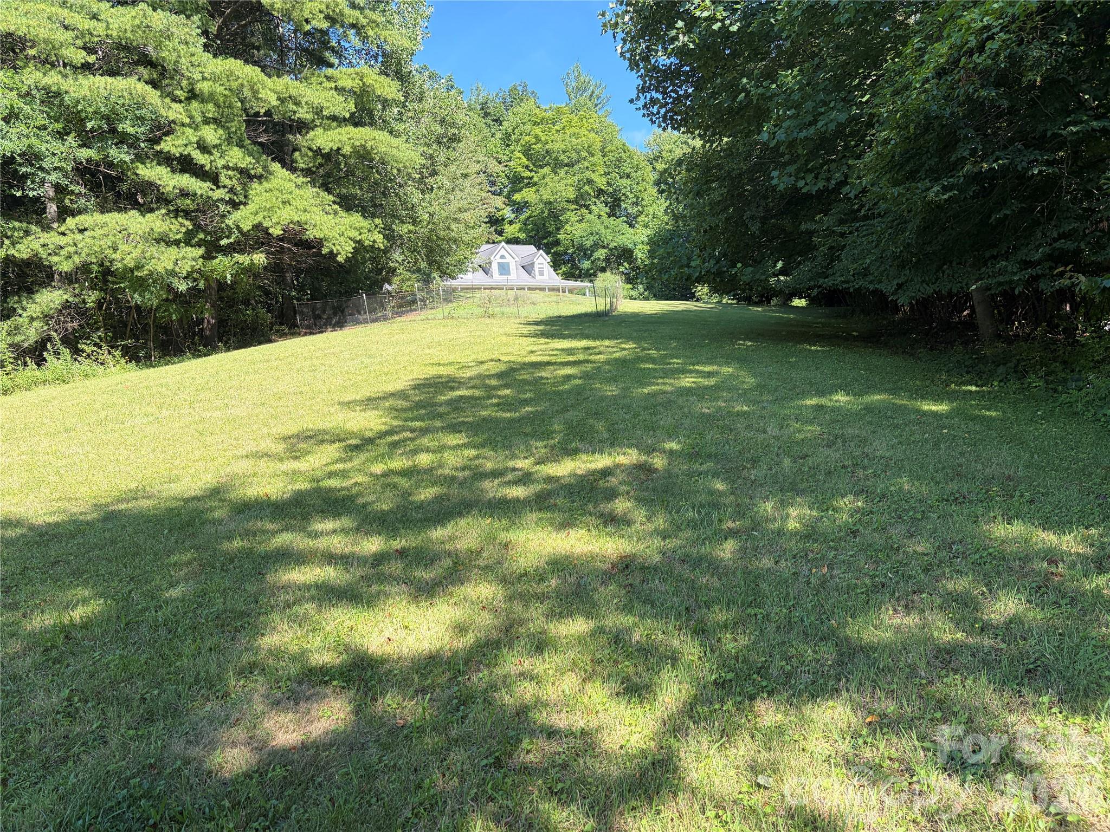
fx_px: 834
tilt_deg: +0.3
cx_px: 555
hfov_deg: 67.3
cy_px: 416
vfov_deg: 53.1
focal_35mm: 26
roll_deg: +5.4
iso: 50
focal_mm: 5.96
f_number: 1.6
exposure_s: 1/623
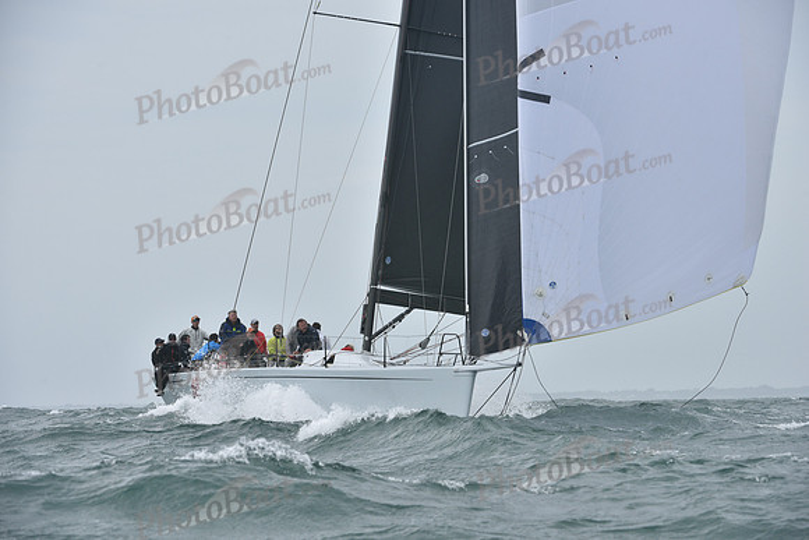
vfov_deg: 6.9
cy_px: 270
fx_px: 4495
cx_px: 404
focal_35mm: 200
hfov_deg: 10.3
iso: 320
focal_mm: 200
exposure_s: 1/1000
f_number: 8
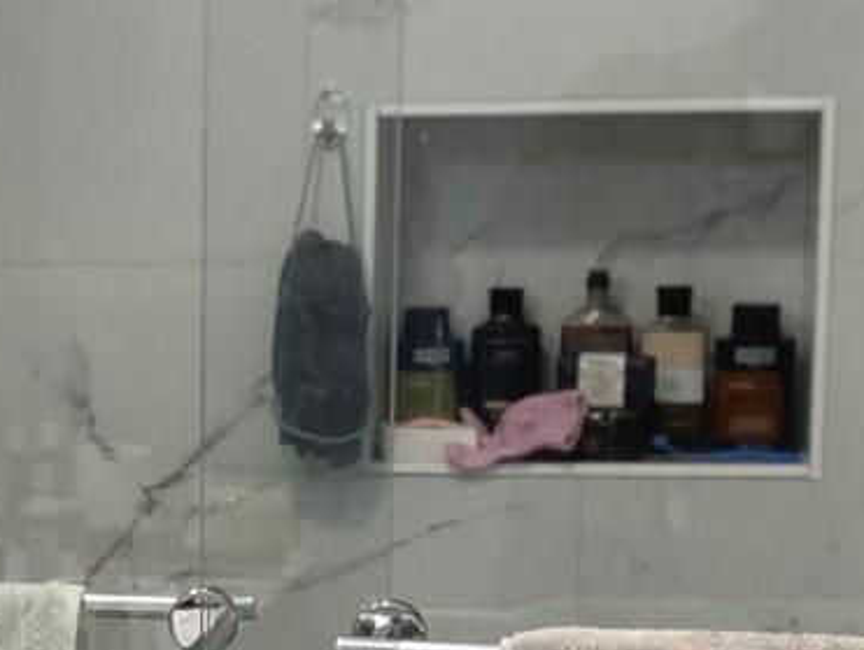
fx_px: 2798
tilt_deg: -6.7
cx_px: -221
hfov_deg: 16.7
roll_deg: +0.9
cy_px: 538
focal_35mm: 112
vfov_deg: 13.2
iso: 100
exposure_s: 1/60
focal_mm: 4.25
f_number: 1.8
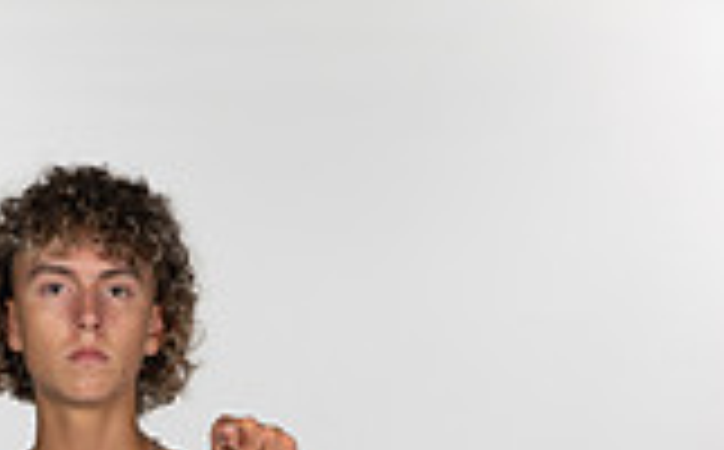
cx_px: 148
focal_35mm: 177
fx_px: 3486
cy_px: 994
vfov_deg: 7.0
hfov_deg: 11.8
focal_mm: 62
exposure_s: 1/500
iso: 250
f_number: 7.1
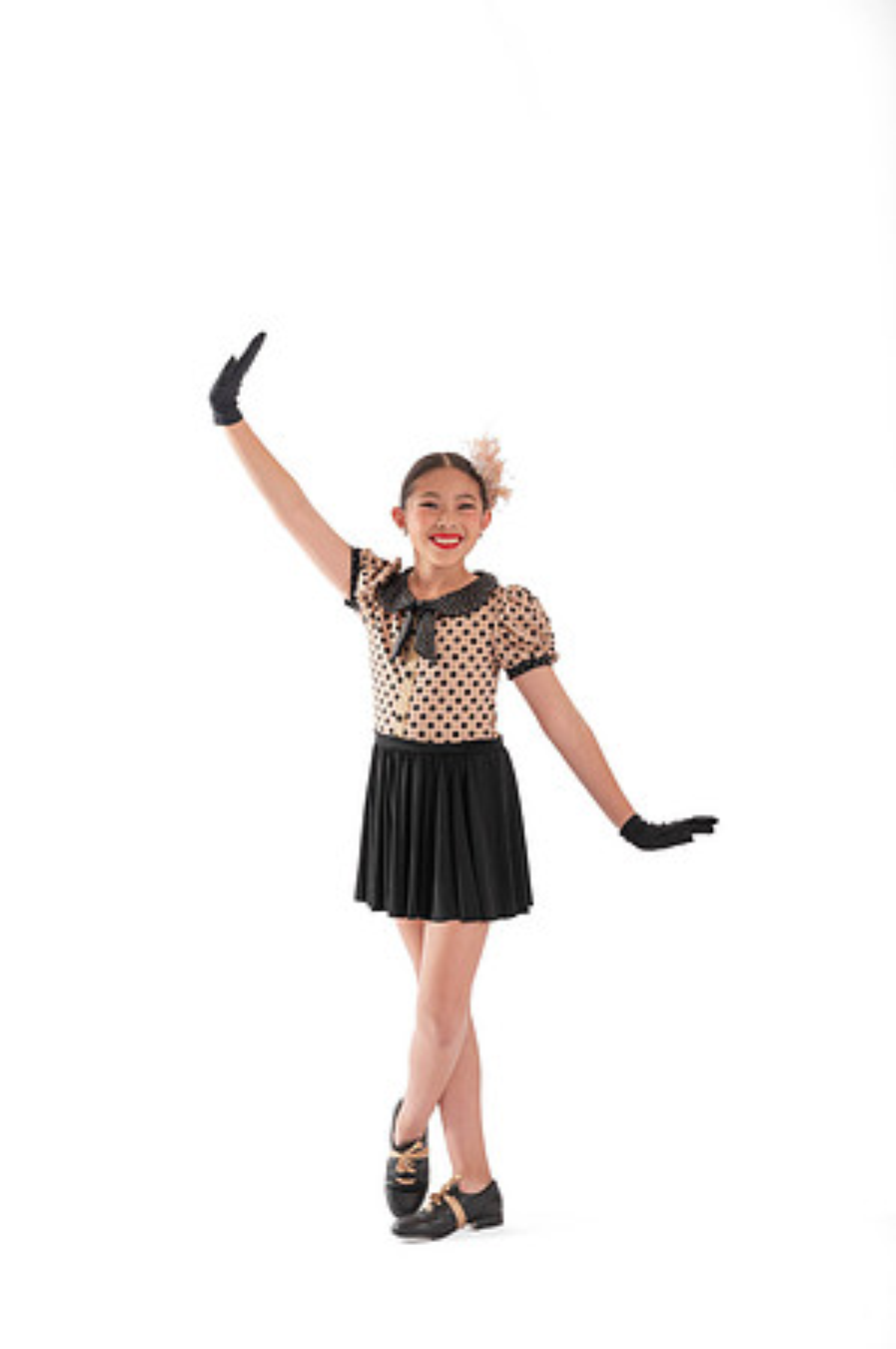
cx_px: 448
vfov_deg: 28.9
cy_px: 674
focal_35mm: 70
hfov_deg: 19.4
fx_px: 2619
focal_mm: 70
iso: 400
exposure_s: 1/200
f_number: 7.1
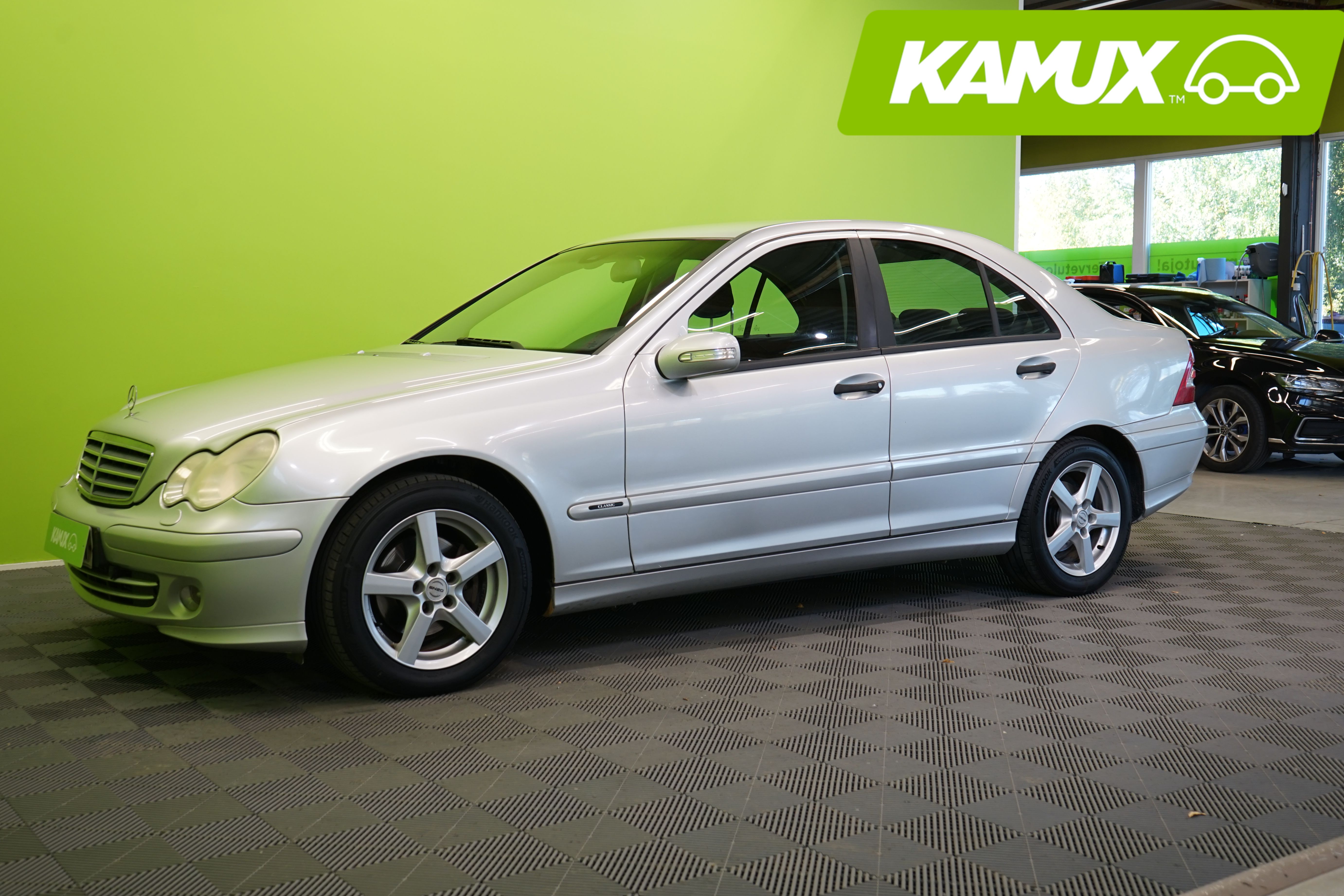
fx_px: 1419
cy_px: 450
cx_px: 656
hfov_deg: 50.7
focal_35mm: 38
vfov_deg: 35.1
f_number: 5.6
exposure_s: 1/30
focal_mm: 35
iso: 400
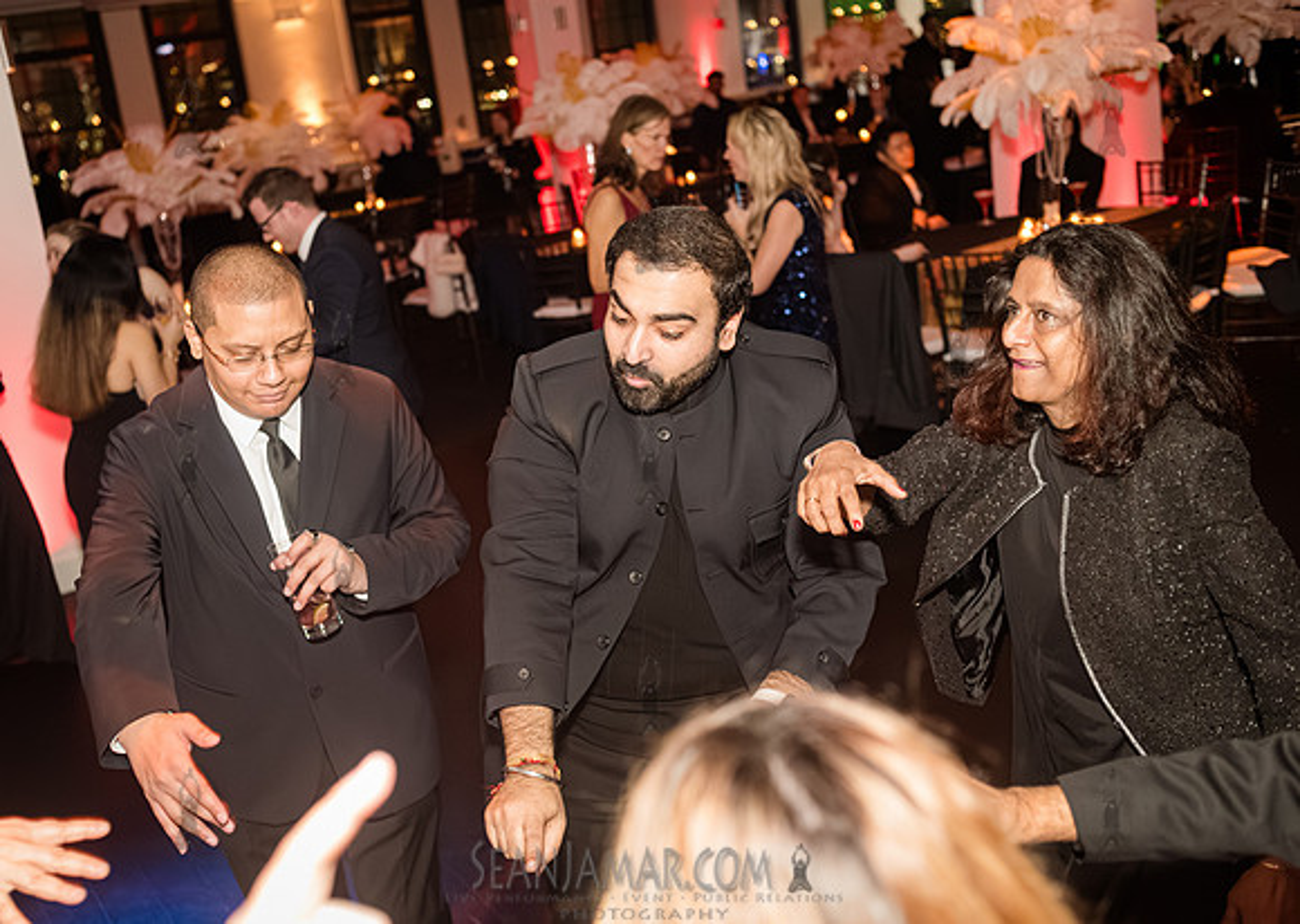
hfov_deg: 48.3
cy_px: 428
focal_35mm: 39
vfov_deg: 35.4
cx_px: 558
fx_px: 1444
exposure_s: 1/250
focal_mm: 35
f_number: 3.2
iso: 8000
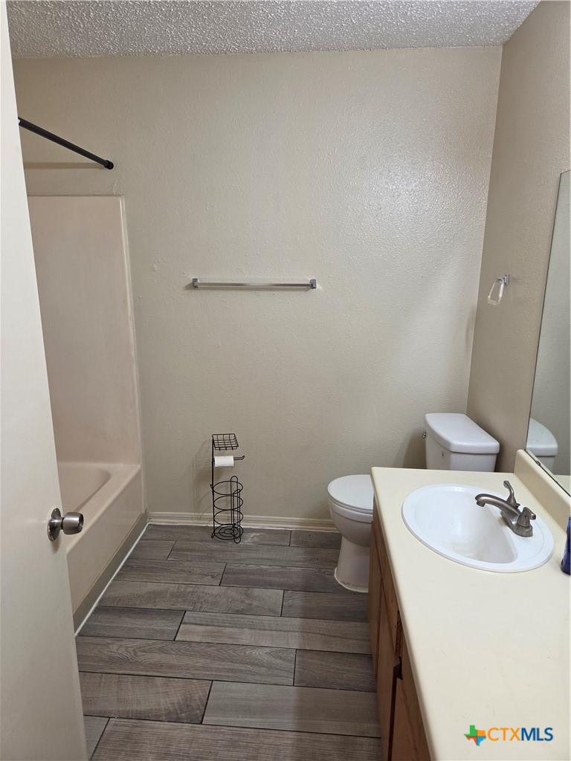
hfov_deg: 58.9
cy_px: 380
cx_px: 286
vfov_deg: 73.9
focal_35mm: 23
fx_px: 506
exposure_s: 1/120
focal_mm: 5.4
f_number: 1.8
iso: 125
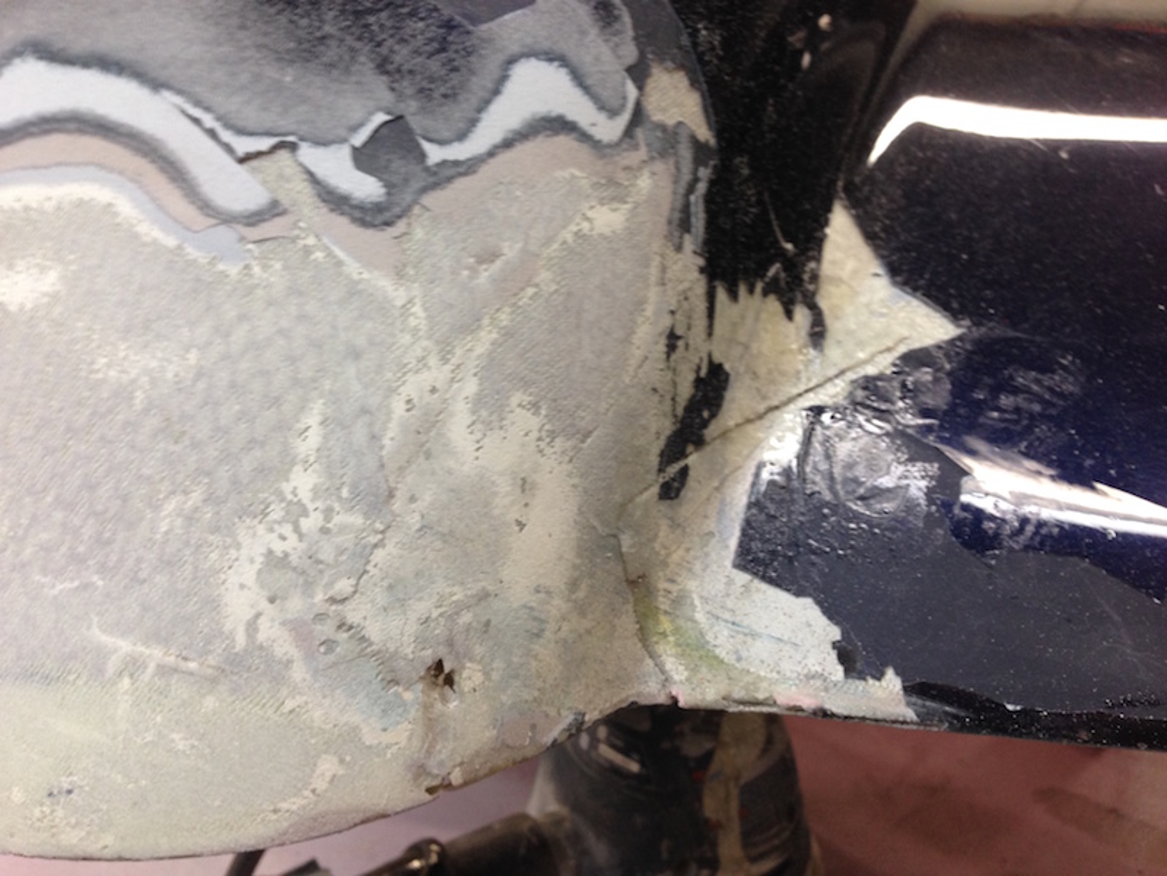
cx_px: 584
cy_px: 438
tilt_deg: -20.6
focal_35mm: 33
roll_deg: +0.7
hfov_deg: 55.4
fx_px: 1113
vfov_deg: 42.9
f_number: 2.4
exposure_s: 1/20
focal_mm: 4.12
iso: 80
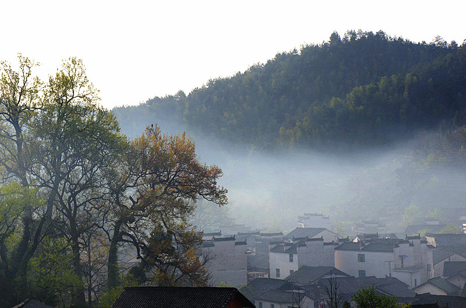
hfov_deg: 22.0
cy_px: 154
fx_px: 1201
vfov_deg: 14.6
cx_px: 233
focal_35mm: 93
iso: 100
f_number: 16
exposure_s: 1/60
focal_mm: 62
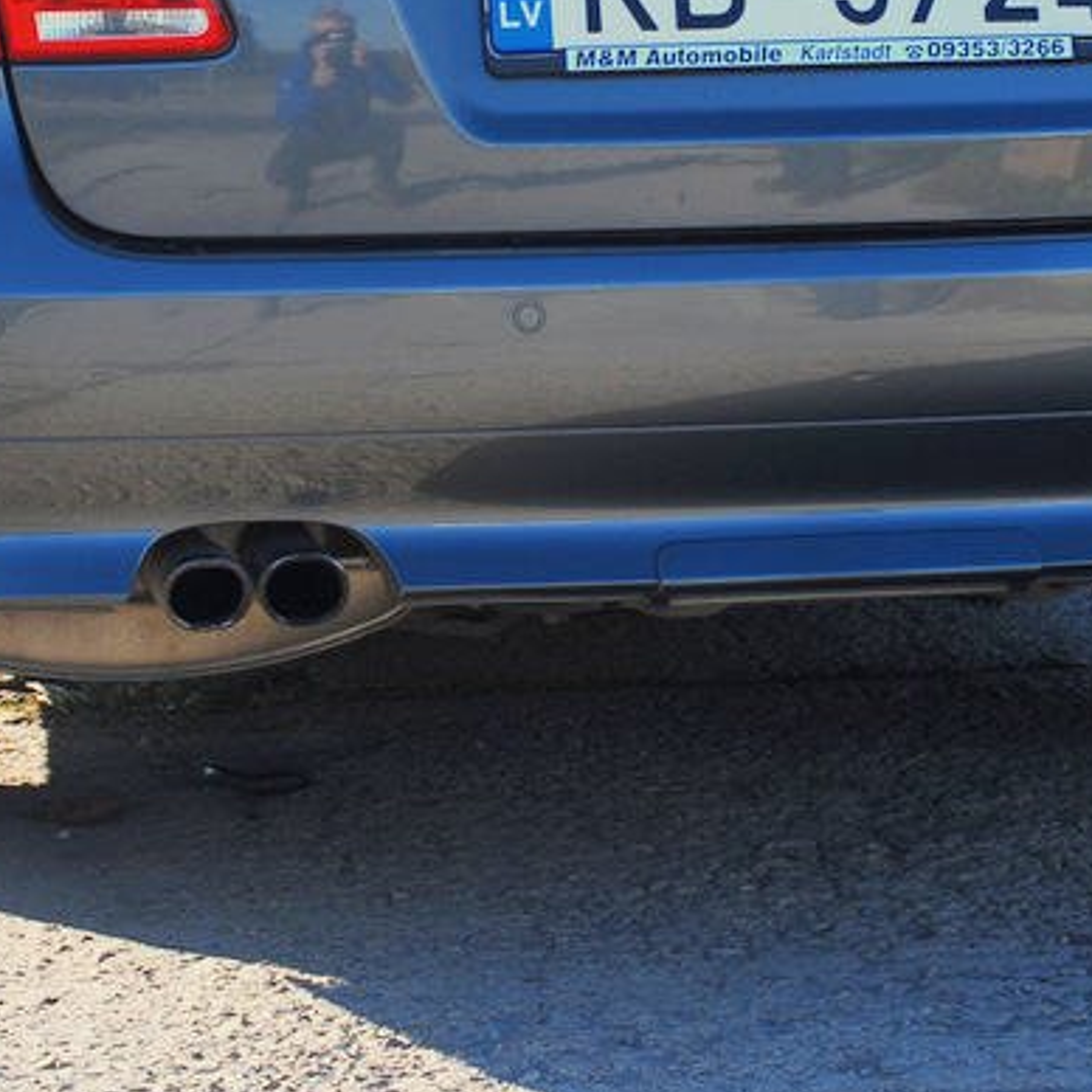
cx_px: 523
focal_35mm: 138
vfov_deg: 12.5
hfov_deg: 12.6
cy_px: 37
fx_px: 4937
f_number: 7.1
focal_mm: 35
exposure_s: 1/180
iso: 125
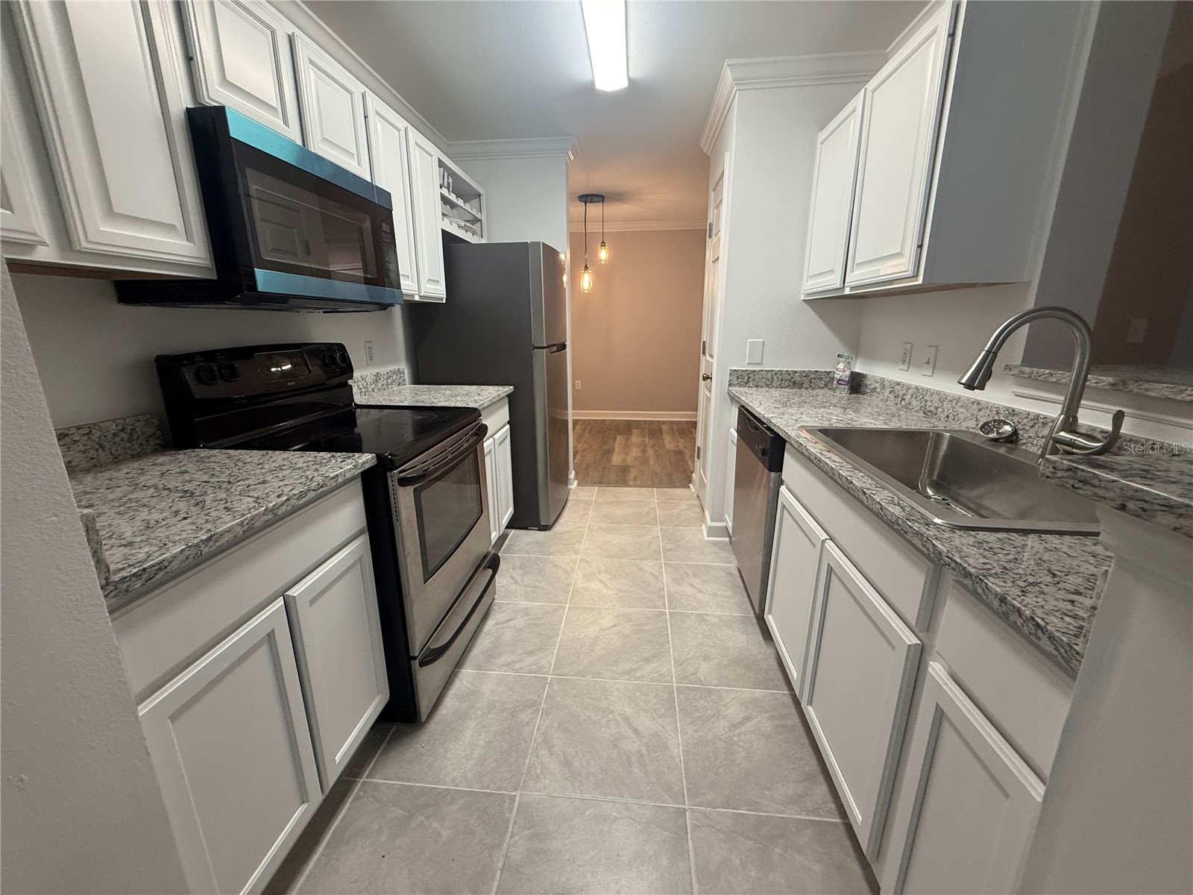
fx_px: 482
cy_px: 448
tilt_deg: -13.7
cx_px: 596
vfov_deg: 85.7
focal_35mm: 14
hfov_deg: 102.1
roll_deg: -1.0
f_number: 2.2
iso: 250
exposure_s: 1/120
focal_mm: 2.22
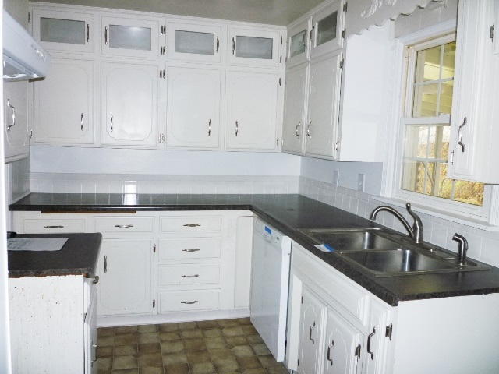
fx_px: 418
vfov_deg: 48.2
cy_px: 187
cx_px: 250
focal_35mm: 29
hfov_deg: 61.7
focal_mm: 5.2
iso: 100
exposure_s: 1/30
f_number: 3.3
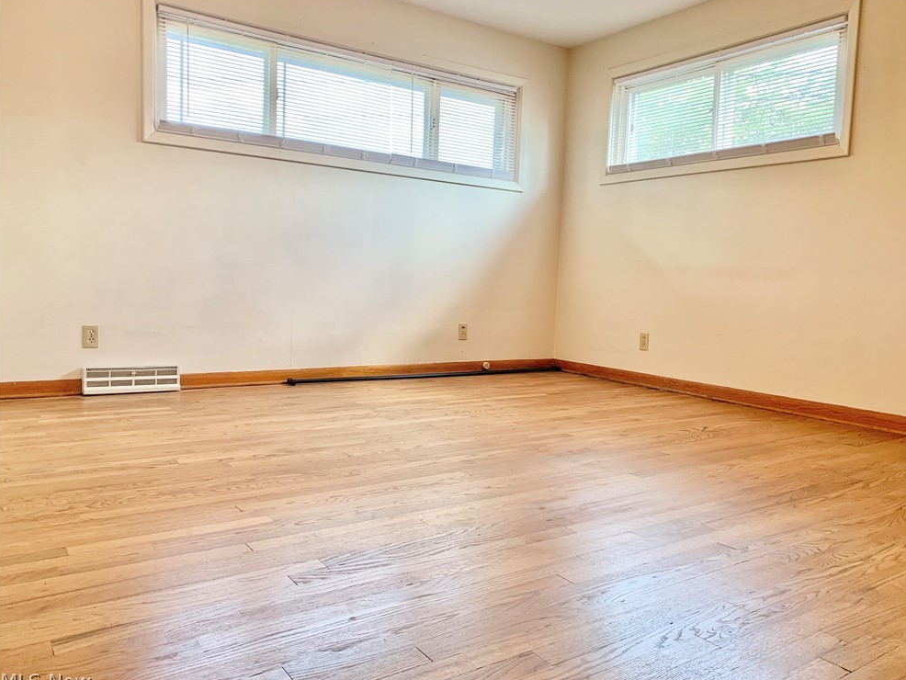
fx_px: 707
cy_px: 344
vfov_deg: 51.4
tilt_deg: -3.5
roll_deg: -2.8
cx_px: 466
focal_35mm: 27
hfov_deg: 65.3
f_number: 1.8
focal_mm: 4.25
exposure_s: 1/60
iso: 64
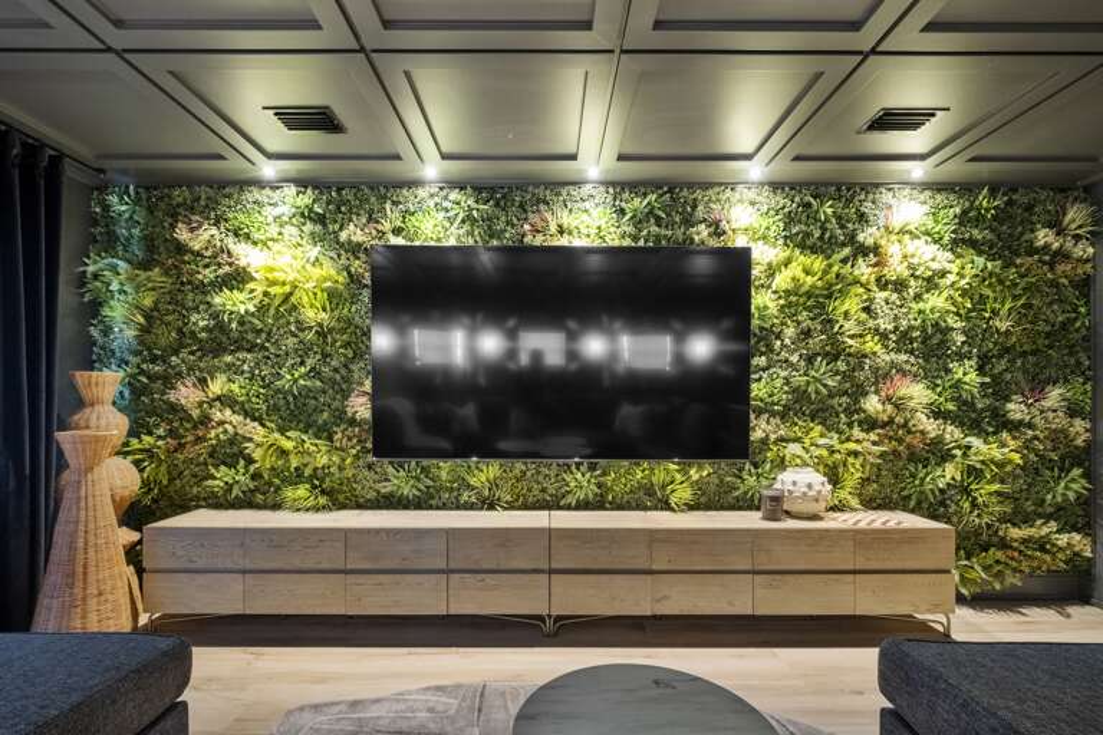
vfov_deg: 77.3
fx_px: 460
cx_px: 552
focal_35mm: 15
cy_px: 368
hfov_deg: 100.4
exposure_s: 1/2
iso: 1250
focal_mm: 10
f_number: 5
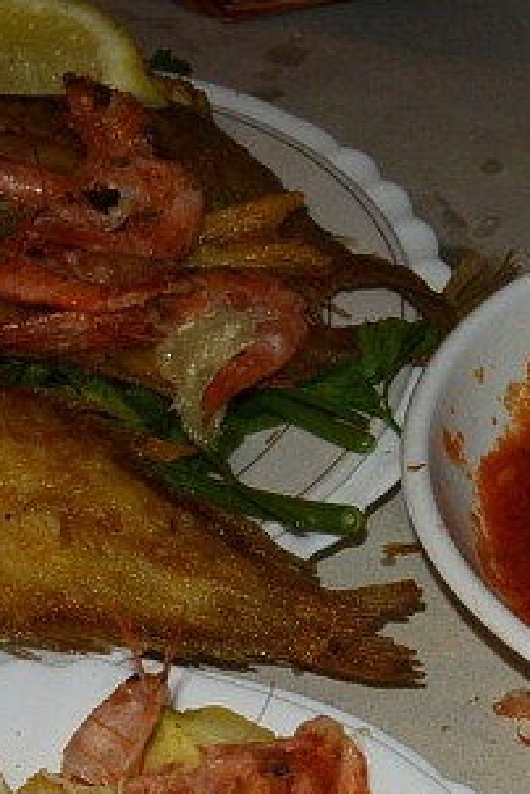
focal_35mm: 98
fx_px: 2164
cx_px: 407
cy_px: 704
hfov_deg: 13.9
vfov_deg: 20.4
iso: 110
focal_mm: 11
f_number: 3.5
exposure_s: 1/50
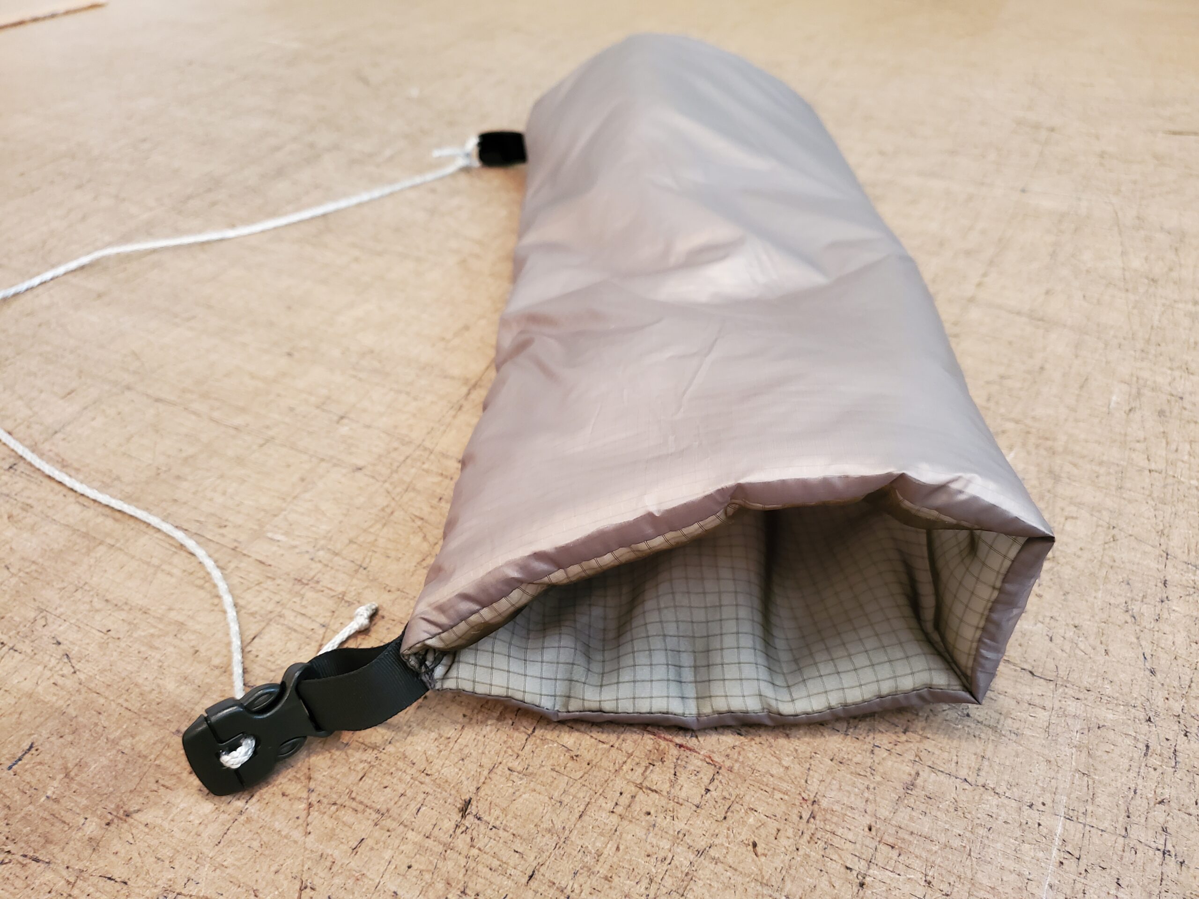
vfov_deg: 53.1
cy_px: 450
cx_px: 600
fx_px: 901
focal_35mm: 26
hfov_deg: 67.3
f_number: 1.5
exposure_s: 1/40
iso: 400
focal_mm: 4.3
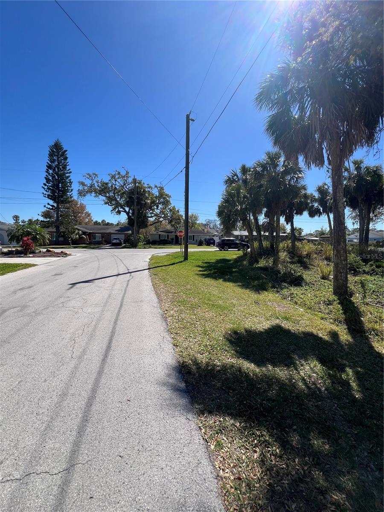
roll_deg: -1.7
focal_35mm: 13
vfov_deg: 106.2
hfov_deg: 89.9
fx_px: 192
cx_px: 192
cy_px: 256
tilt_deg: -4.6
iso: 32
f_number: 1.8
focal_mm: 1.57
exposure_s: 1/1553
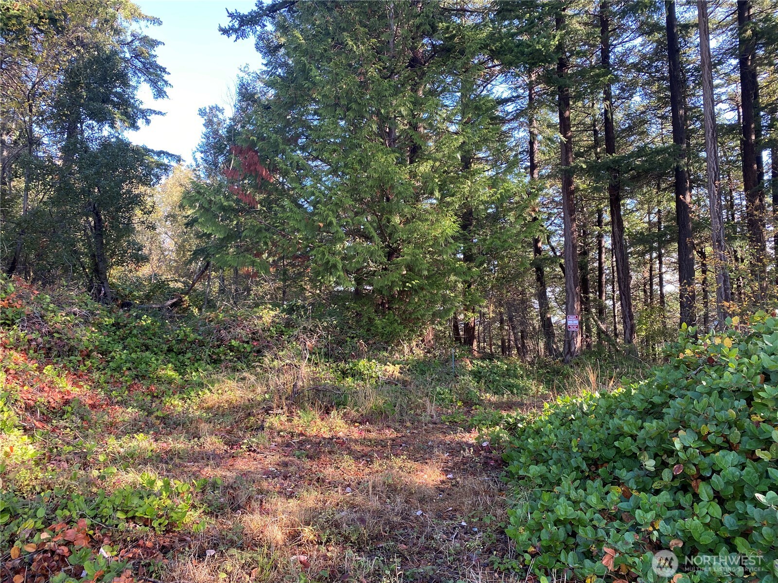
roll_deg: -1.8
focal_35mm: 26
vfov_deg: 53.1
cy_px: 292
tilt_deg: +6.5
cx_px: 389
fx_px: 584
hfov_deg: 67.3
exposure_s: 1/122
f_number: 1.8
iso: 40
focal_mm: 4.25
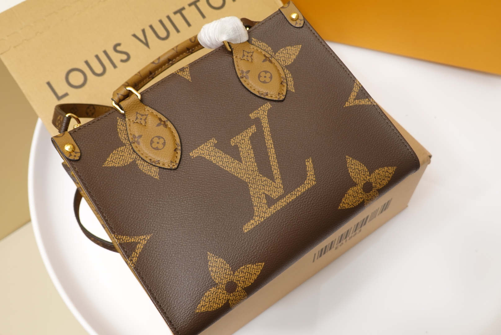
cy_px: 168
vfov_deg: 36.0
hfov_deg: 51.9
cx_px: 250
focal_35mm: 37
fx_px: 515
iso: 200
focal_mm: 13.84
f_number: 3.5
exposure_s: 1/40
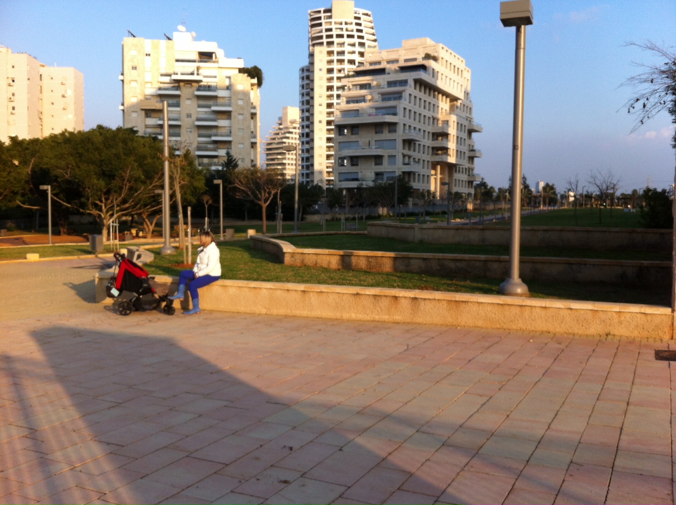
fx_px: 682
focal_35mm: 35
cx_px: 338
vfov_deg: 40.6
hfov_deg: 52.7
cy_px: 252
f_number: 2.8
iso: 80
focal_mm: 3.85
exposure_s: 1/656
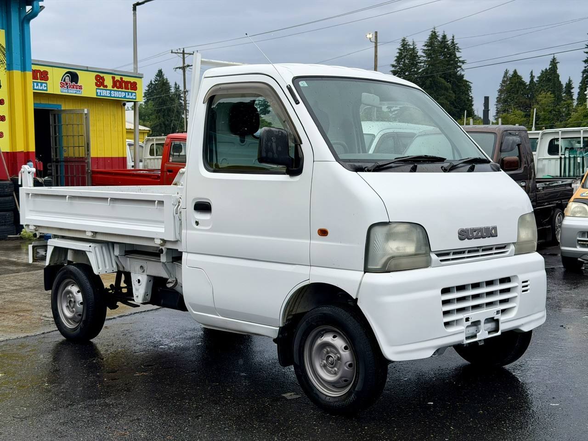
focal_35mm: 48
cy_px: 220
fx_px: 815
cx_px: 294
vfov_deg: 30.3
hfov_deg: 39.7
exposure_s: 1/2146
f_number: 1.78
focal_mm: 6.76
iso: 64
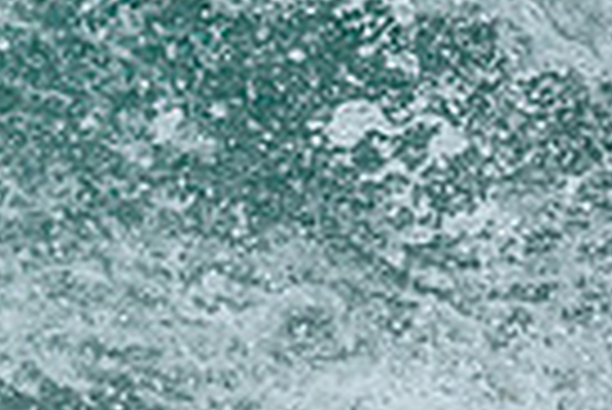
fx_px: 72718
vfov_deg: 0.3
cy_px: -357
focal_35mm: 4273
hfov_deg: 0.5
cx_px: -253
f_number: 6.3
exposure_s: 1/2000
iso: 250
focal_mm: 800
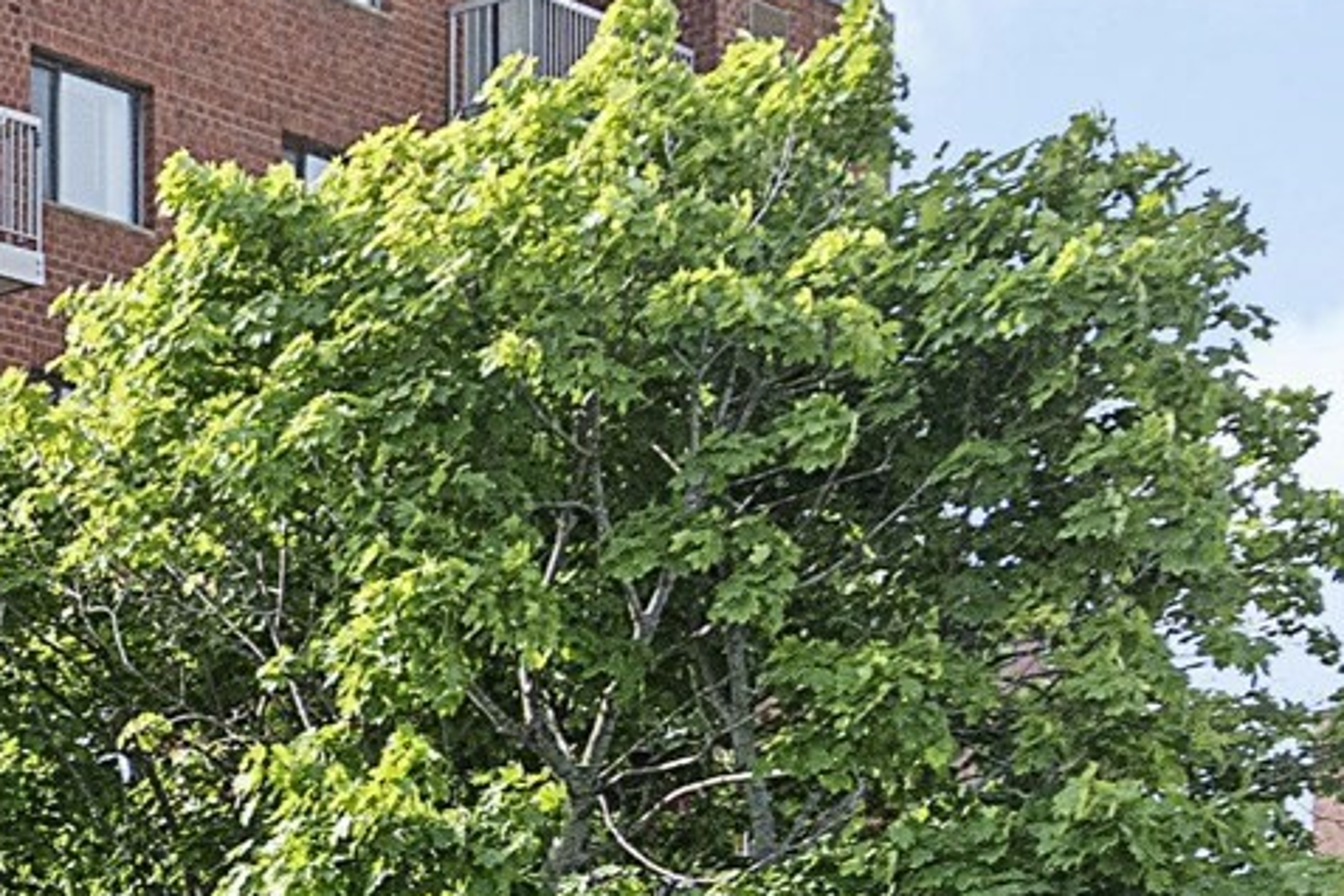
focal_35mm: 103
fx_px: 3845
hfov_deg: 15.9
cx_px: -1293
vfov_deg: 13.3
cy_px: 399
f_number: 4
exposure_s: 1/3200
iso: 200
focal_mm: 16
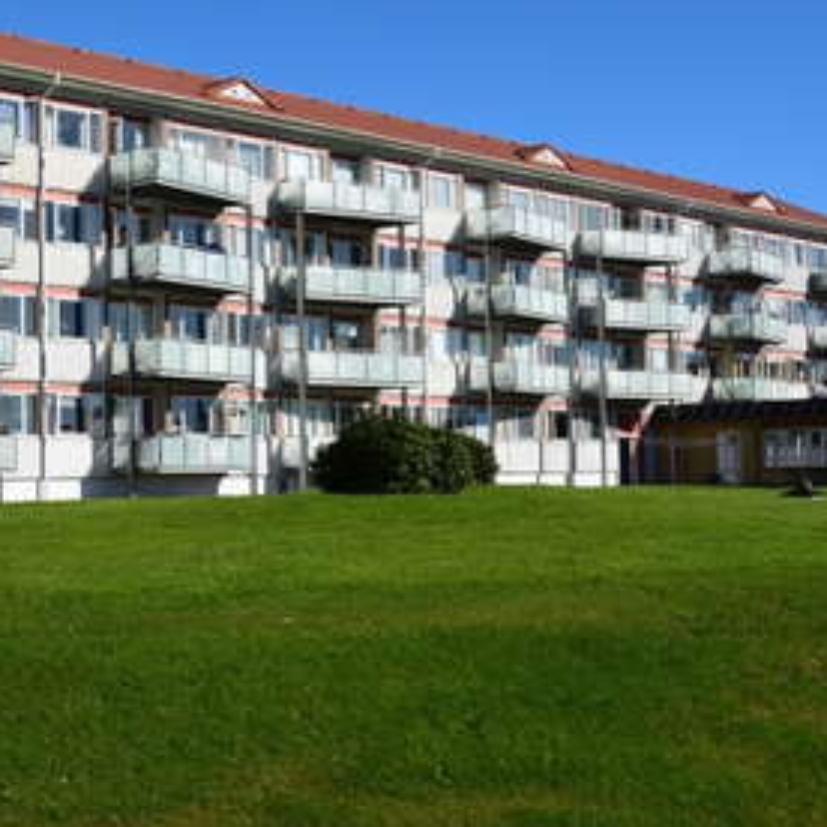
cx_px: 385
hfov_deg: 27.7
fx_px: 1676
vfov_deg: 27.7
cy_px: 411
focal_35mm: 62
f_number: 11
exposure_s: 1/500
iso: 280
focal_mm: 32
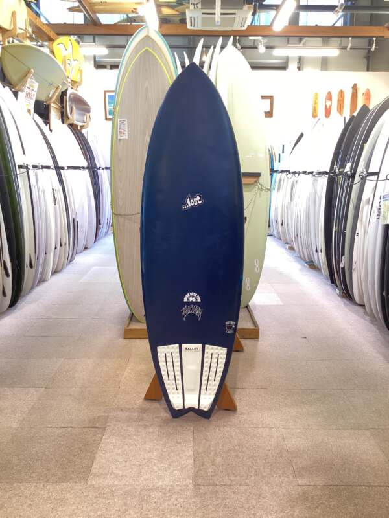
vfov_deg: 58.4
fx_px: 464
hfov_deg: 45.4
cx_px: 194
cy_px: 259
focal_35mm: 31
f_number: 2.4
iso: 250
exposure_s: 1/50
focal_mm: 3.3
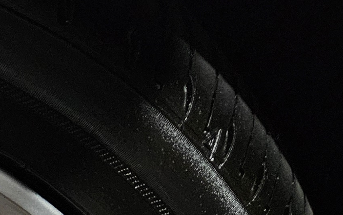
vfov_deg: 10.9
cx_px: -351
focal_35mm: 114
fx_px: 1066
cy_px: 370
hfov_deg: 14.8
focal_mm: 5.4
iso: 500
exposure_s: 1/24
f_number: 1.8
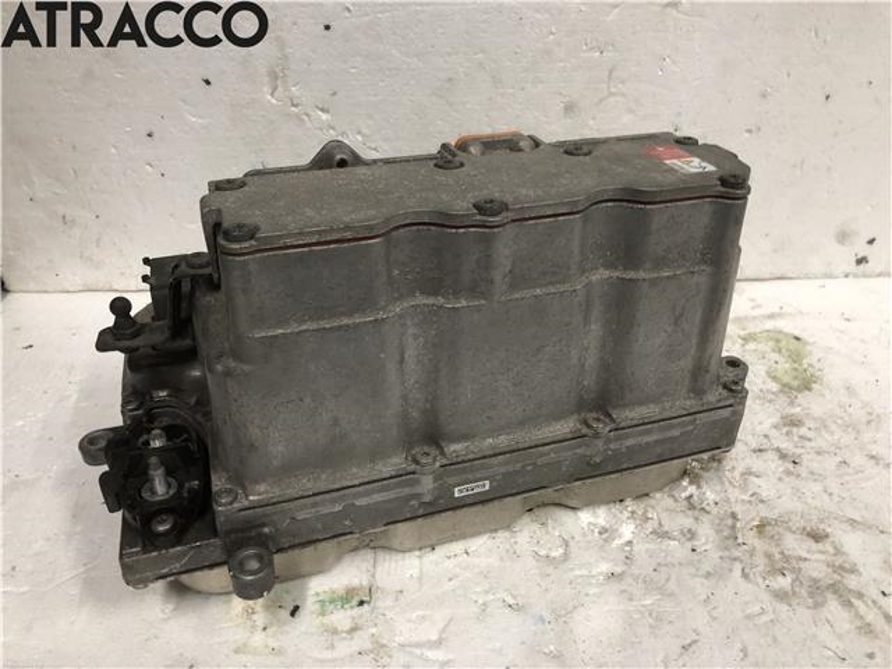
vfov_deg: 49.7
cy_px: 334
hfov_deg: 63.4
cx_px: 446
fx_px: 722
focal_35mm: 28
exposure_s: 1/20
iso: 40
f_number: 1.8
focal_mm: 3.99
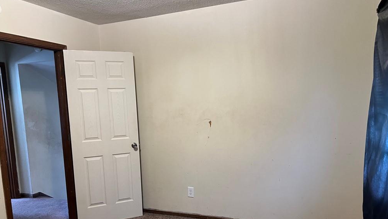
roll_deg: +2.4
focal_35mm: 29
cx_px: 197
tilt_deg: -7.0
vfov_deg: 40.0
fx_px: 298
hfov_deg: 66.0
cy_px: 135
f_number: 1.5
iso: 250
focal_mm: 5.7
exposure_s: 1/60
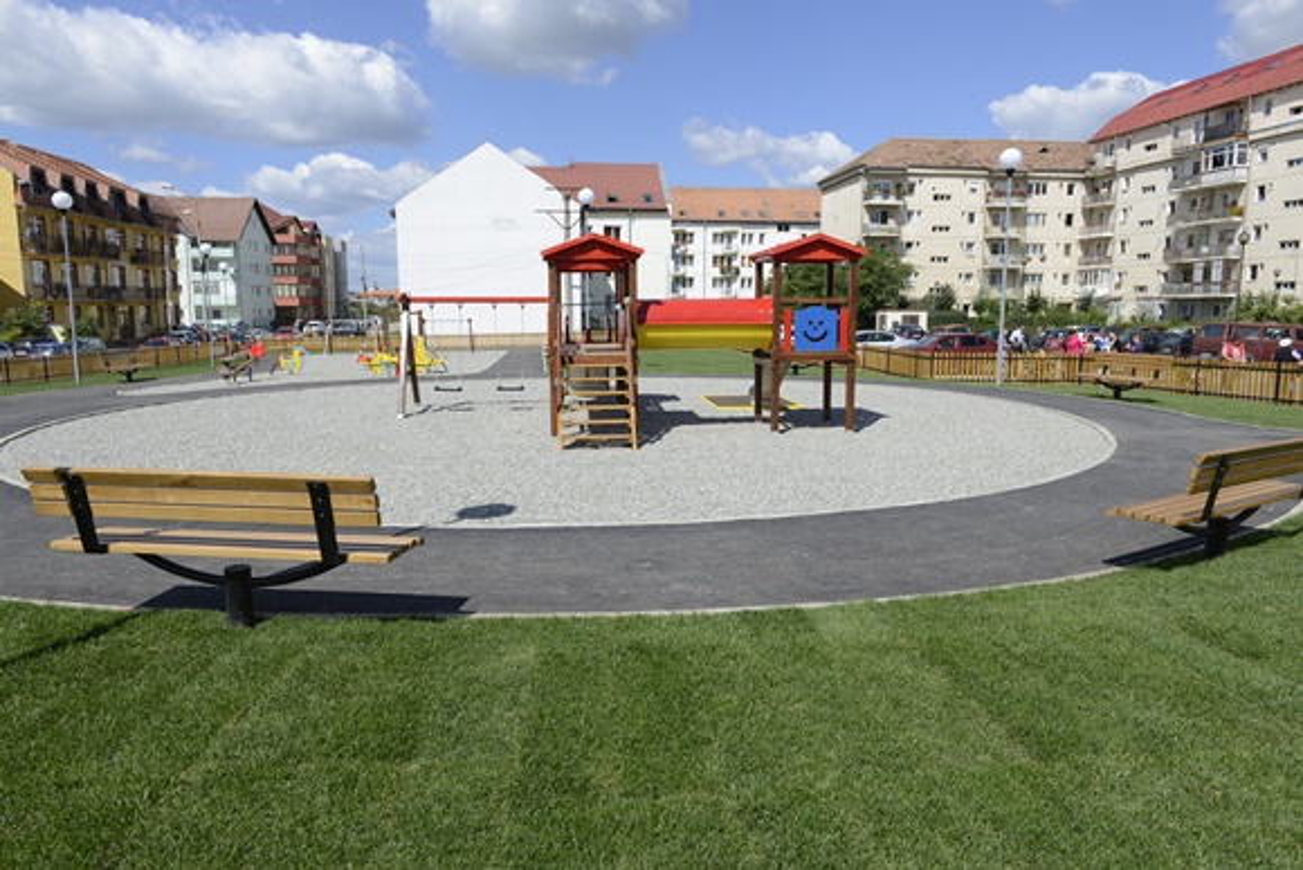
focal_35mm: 24
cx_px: 652
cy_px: 435
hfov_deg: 73.7
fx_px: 869
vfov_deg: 53.2
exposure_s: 1/400
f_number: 10
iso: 200
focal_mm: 24
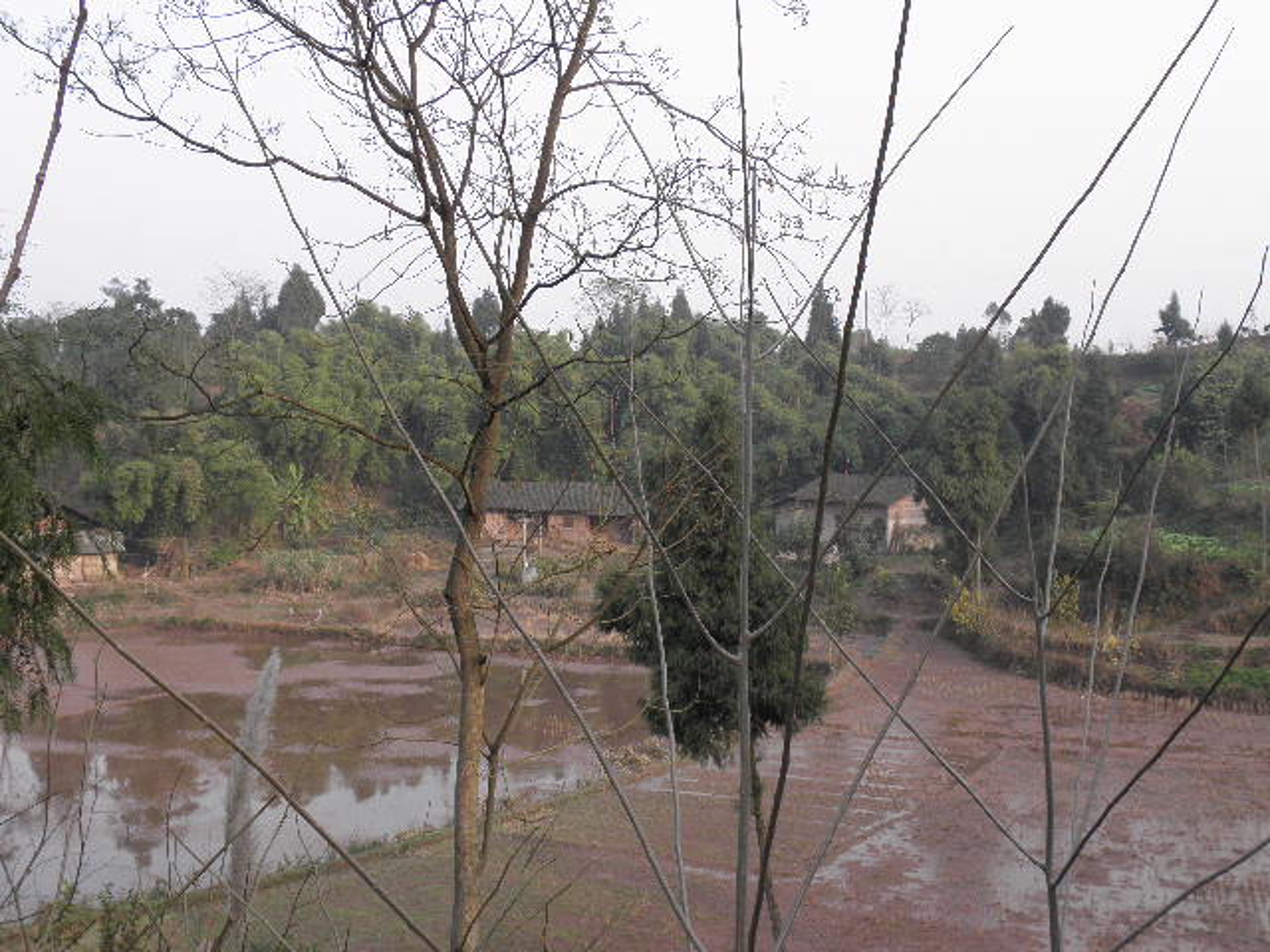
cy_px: 476
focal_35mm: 42
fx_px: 1541
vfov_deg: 34.3
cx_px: 635
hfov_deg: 44.8
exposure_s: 1/100
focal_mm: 7.59
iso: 64
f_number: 4
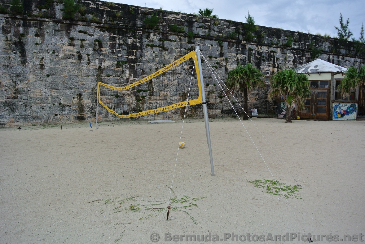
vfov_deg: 45.1
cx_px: 182
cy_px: 122
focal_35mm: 29
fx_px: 294
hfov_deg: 63.6
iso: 100
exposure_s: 1/500
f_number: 3.5
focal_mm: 11
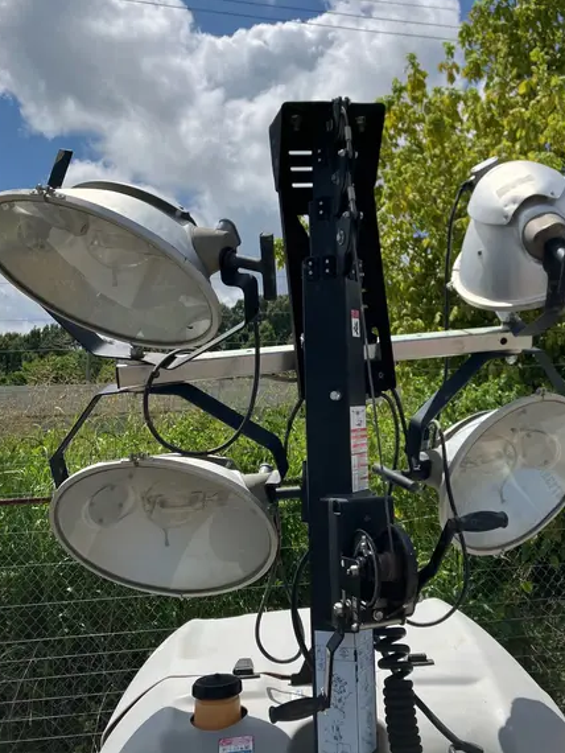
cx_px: 343
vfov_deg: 51.2
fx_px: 783
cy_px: 336
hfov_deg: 39.5
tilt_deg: +5.7
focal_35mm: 36
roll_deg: +1.8
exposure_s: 1/4049
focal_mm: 3.99
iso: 32
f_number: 1.8
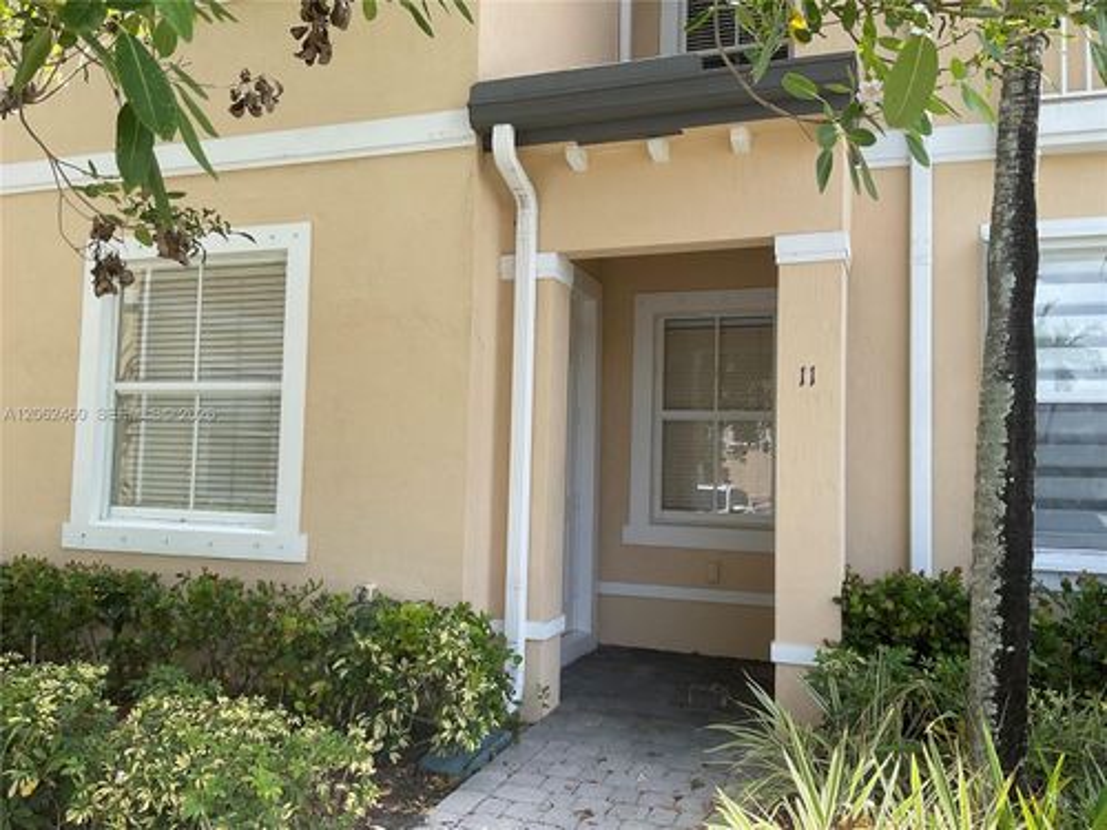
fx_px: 927
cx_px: 554
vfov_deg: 48.2
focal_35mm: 29
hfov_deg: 61.7
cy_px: 415
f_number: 1.8
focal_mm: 3
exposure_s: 1/432
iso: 16
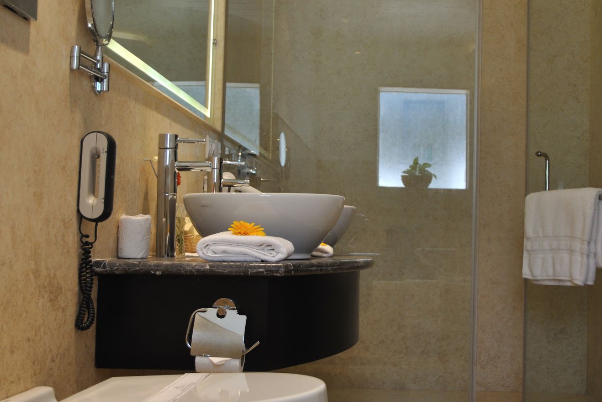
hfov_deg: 39.4
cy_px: 198
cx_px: 368
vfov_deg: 27.0
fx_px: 836
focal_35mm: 50
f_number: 4
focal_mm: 22
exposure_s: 1/40
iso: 400
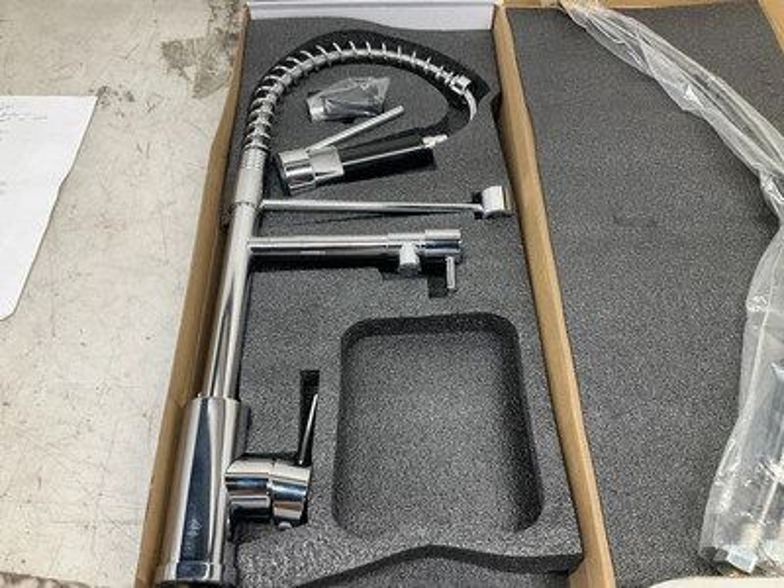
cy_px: 294
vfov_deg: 48.2
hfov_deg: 61.7
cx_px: 392
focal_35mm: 29
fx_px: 657
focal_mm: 3
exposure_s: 1/60
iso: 32
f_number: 1.8
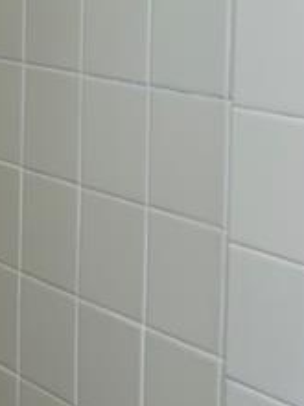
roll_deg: -0.8
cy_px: 28
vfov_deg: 14.9
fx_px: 1534
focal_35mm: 131
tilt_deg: -3.9
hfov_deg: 10.6
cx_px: -254
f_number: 1.78
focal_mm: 6.76
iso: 125
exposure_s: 1/120
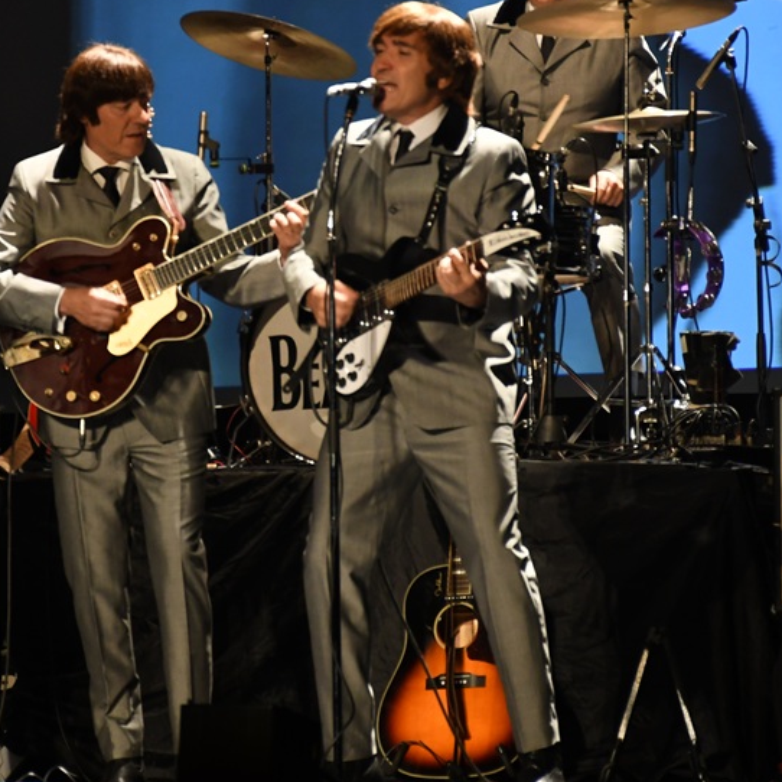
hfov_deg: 5.6
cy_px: 224
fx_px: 8051
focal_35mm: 315
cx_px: 203
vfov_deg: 5.6
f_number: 5.6
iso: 1000
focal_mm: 105
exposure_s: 1/50
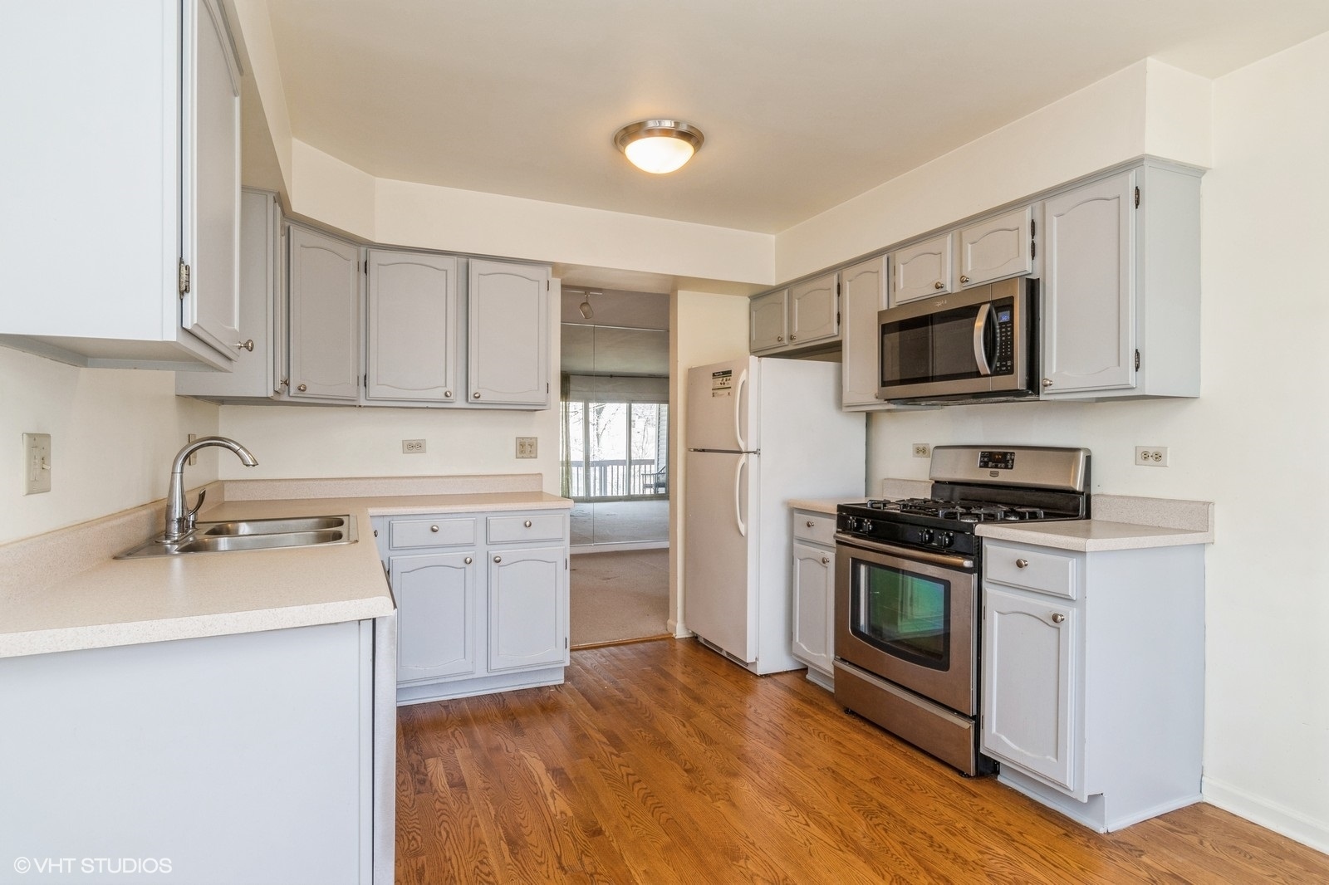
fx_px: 664
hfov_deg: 90.0
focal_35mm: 18
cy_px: 442
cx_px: 664
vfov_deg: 67.4
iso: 250
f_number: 8
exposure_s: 1/13
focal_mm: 12
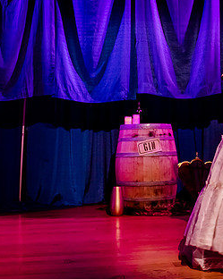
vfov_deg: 29.6
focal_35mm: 63
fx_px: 521
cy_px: 70
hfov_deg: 23.9
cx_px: 166
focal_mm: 26
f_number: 2.8
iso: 2500
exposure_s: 1/25
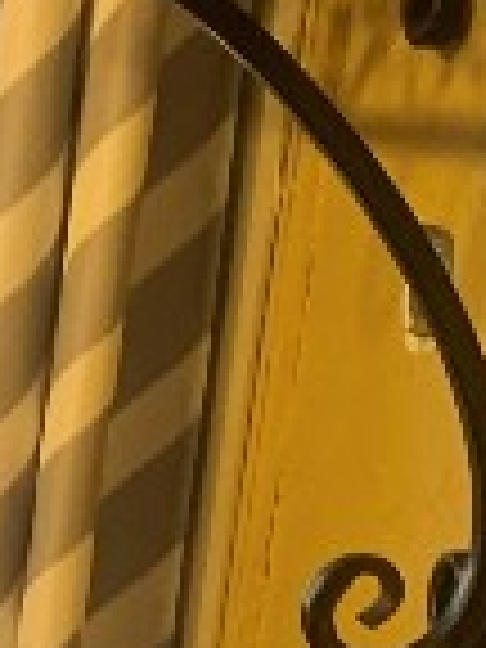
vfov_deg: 13.5
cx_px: -729
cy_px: 927
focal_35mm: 139
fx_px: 2602
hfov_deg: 9.4
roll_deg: -0.6
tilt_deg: -18.4
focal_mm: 4.25
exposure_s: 1/60
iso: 160
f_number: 1.8
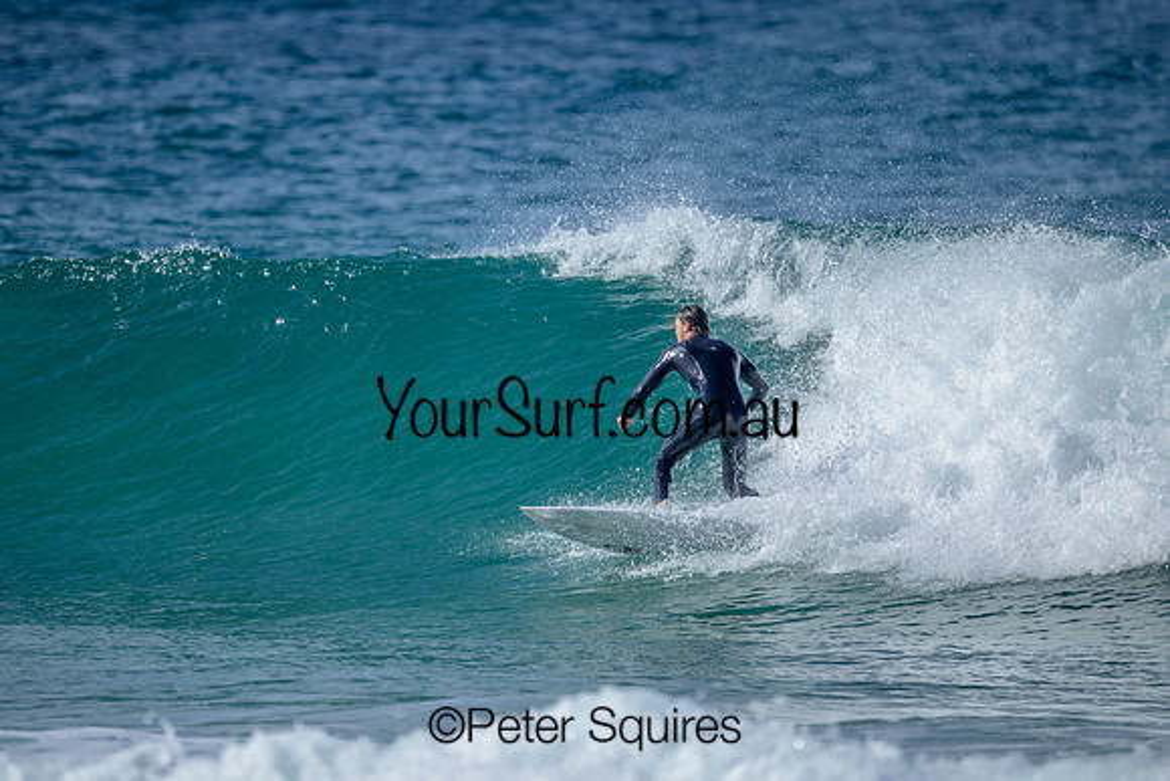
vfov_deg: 1.7
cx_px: 585
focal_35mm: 800
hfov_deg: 2.6
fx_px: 26005
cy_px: 390
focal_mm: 800
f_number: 6.3
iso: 280
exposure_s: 1/2500
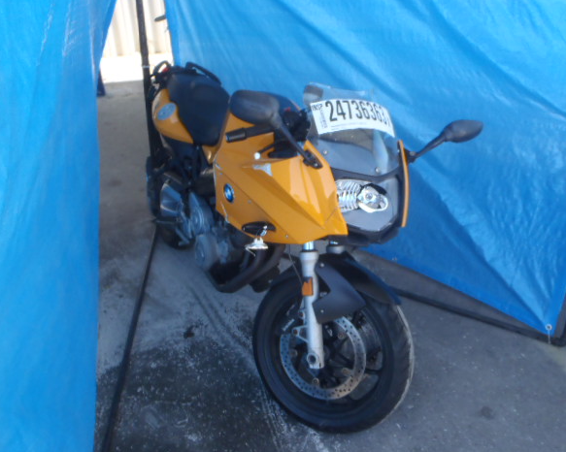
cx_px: 304
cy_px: 229
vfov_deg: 48.5
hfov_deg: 58.7
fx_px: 502
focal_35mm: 30
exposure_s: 1/250
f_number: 3.5
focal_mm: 5
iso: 200
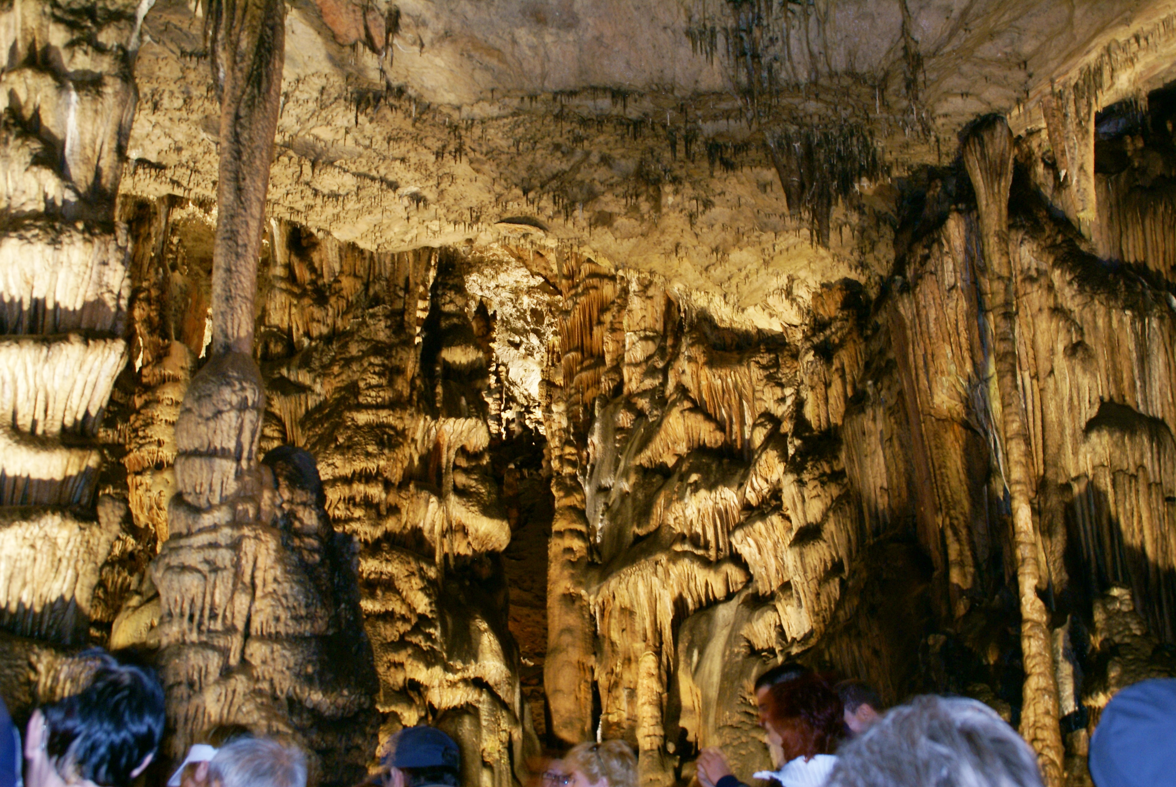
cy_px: 394
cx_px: 588
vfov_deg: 34.3
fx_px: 1276
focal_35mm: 39
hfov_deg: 49.5
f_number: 5.6
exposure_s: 1
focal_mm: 26
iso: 400
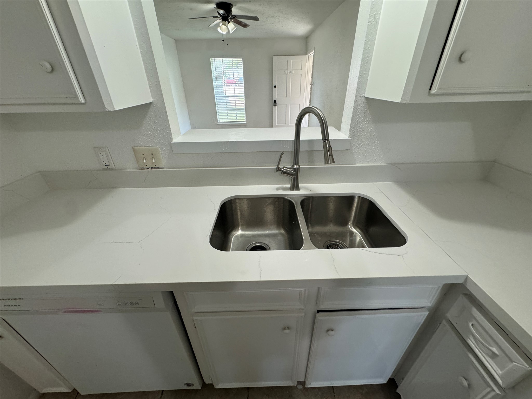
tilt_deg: -30.0
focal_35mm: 14
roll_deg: +0.8
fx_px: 215
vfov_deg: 85.7
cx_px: 266
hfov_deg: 102.1
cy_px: 200
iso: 250
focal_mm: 2.22
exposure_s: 1/120
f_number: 2.2
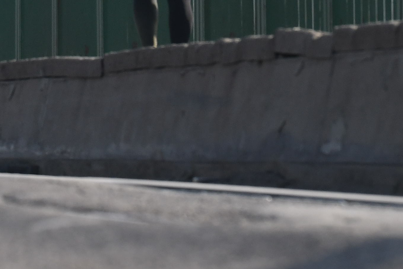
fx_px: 5921
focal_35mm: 529
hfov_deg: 3.9
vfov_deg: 2.6
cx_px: -454
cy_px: -114
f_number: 8
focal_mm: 116
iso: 500
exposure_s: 1/1600
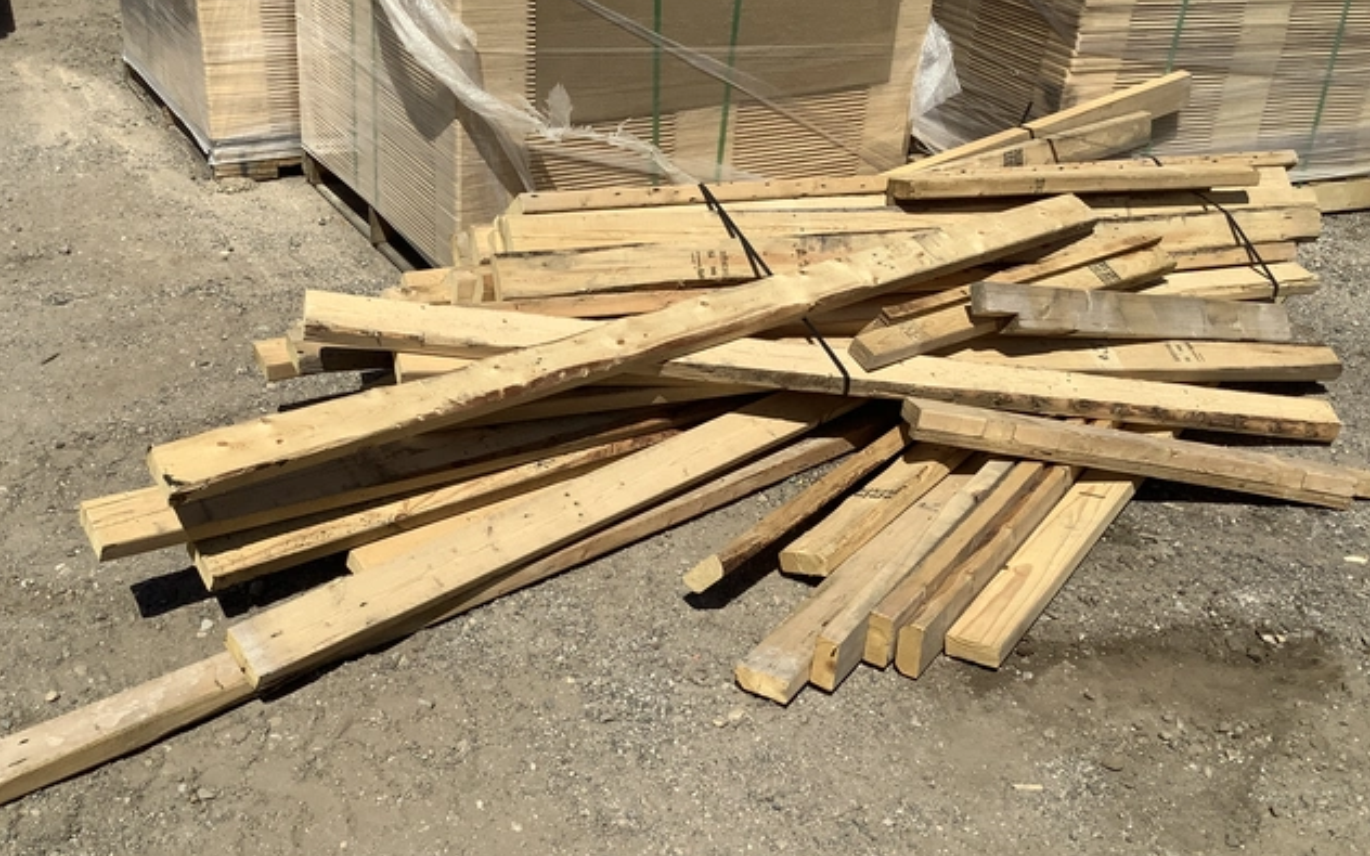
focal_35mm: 39
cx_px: 650
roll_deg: -4.8
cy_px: 437
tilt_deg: -27.7
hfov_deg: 50.4
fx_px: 1456
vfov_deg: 32.8
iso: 25
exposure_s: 1/2717
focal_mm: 3.3
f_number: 2.4
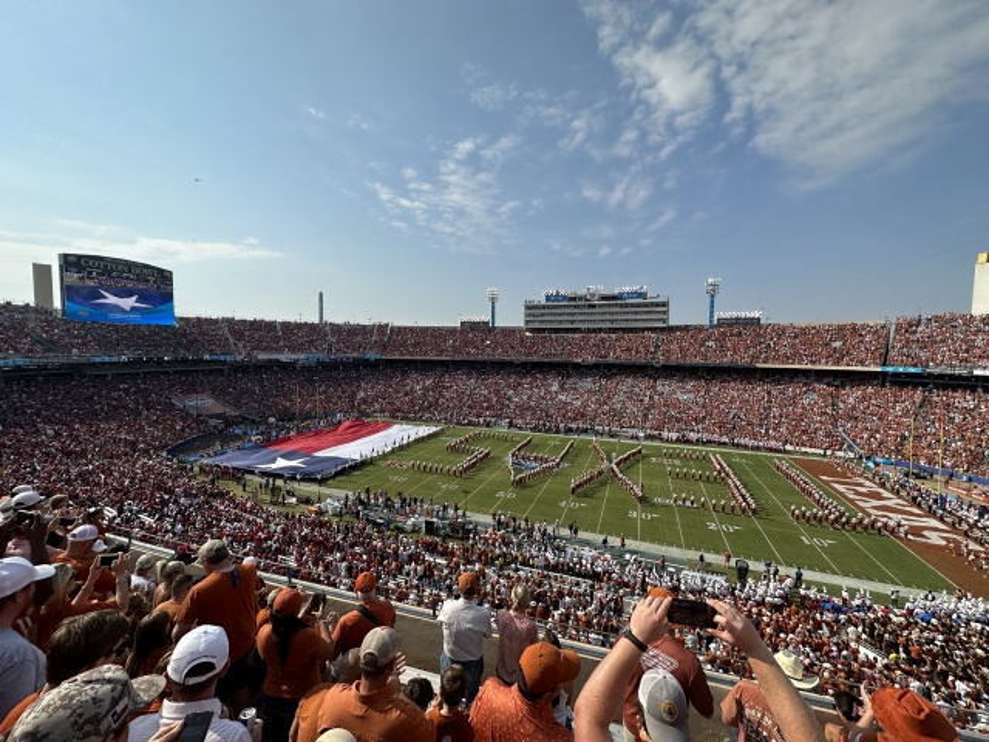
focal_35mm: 14
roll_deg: -0.1
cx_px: 494
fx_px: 400
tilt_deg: -3.2
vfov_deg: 85.7
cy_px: 371
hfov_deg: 102.1
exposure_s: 1/2882
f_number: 2.2
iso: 50
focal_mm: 2.22
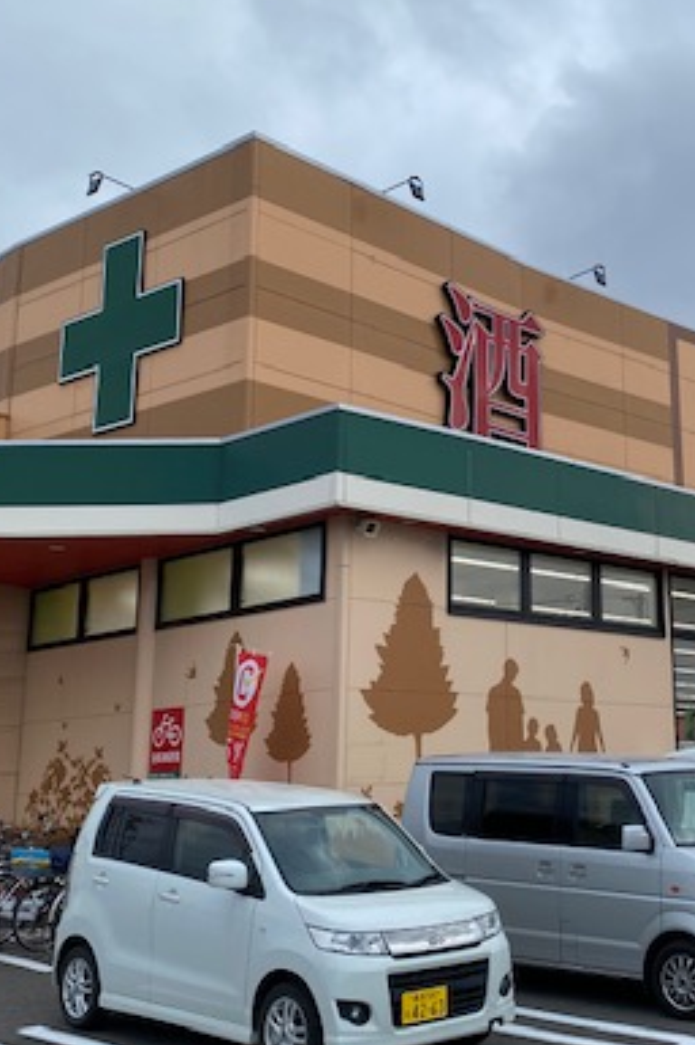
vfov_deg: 43.6
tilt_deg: +13.3
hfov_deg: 29.3
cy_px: 478
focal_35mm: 45
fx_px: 1305
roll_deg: +1.2
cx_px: 527
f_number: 1.8
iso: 32
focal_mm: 4.25
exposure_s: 1/950
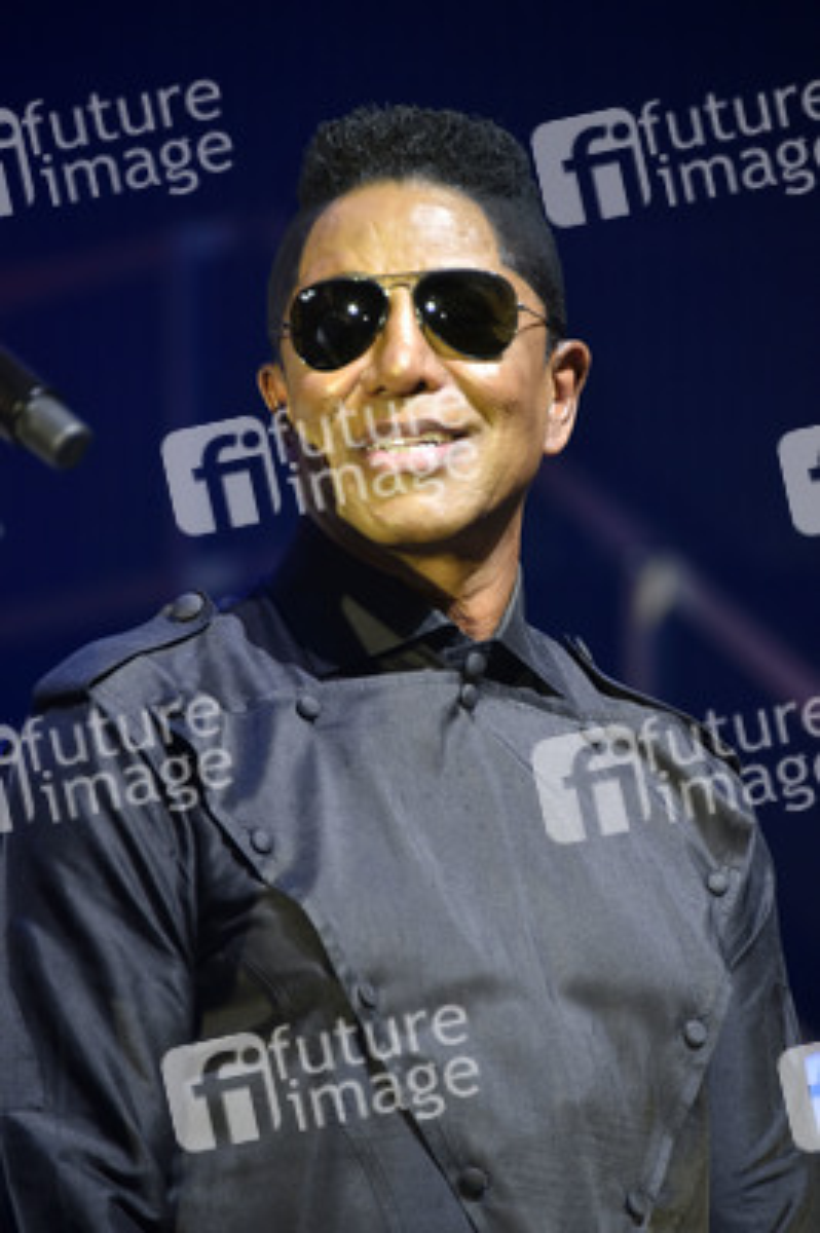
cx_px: 410
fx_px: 10267
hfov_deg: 4.6
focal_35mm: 300
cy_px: 616
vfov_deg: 6.9
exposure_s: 1/125
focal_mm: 300
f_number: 5.6
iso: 800
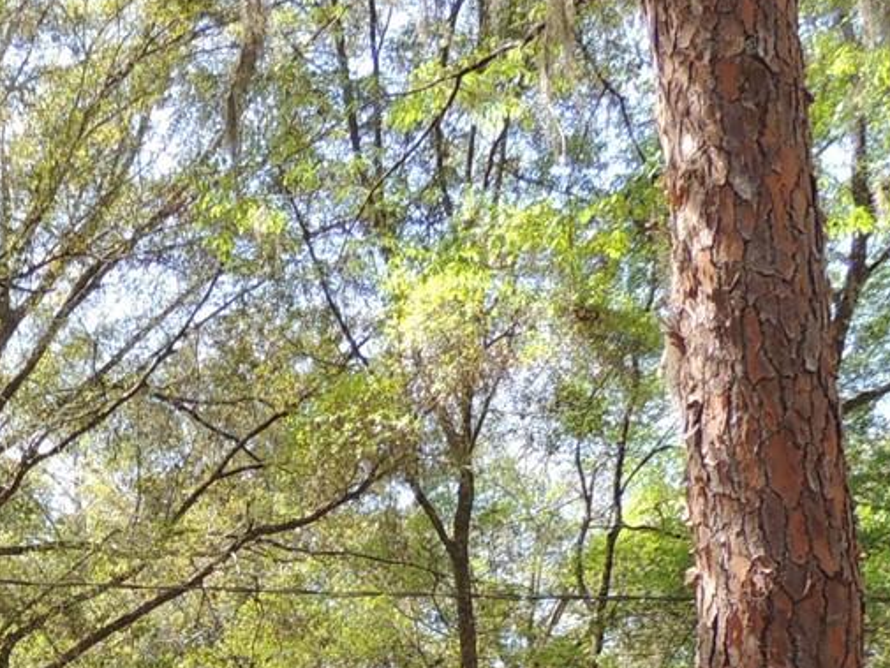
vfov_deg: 18.0
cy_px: 895
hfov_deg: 24.5
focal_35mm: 76
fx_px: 1954
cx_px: 11
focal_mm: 4.3
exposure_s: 1/200
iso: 100
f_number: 3
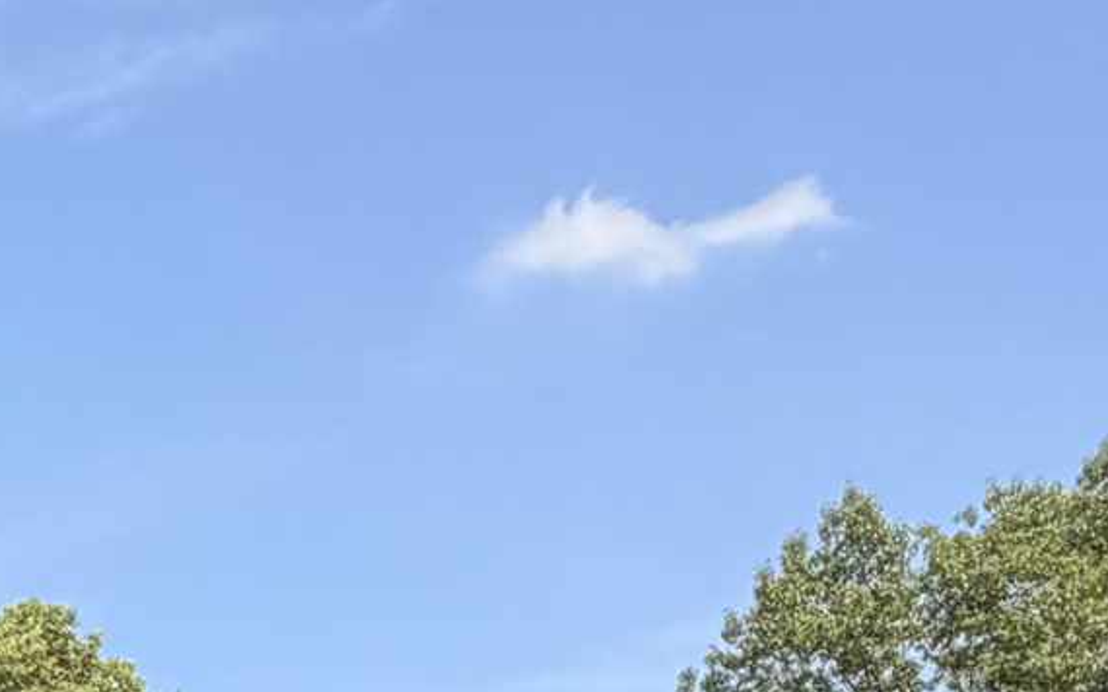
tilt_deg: -4.6
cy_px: 1506
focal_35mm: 80
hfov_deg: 23.7
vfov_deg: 13.3
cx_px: -196
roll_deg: +0.5
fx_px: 2415
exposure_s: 1/742
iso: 40
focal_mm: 2.22
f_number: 2.2
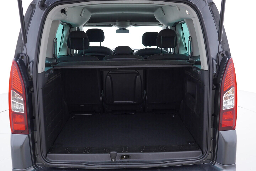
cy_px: 86
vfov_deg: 36.9
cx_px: 128
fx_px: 256
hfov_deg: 53.1
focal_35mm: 36
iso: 200
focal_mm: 24
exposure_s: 1/40
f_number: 2.8
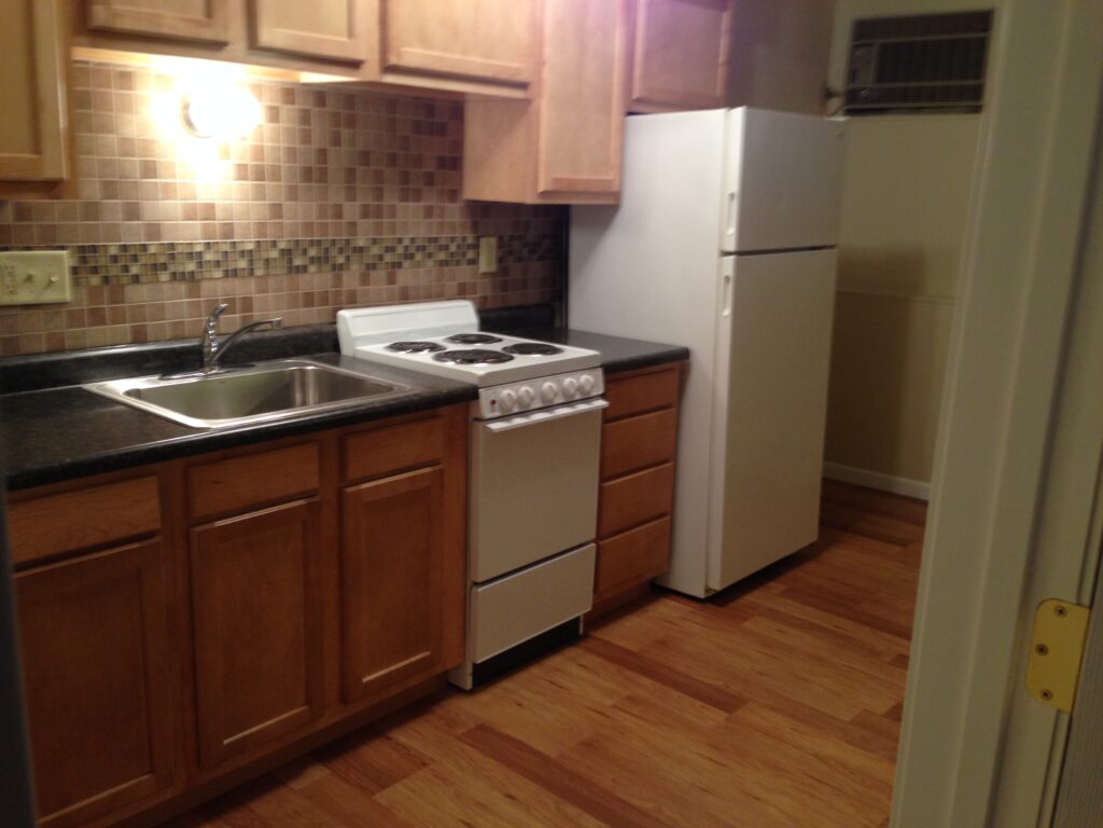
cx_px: 552
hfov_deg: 55.4
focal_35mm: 33
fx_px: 1052
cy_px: 414
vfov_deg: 42.9
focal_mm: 4.12
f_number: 2.4
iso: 100
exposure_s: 1/20
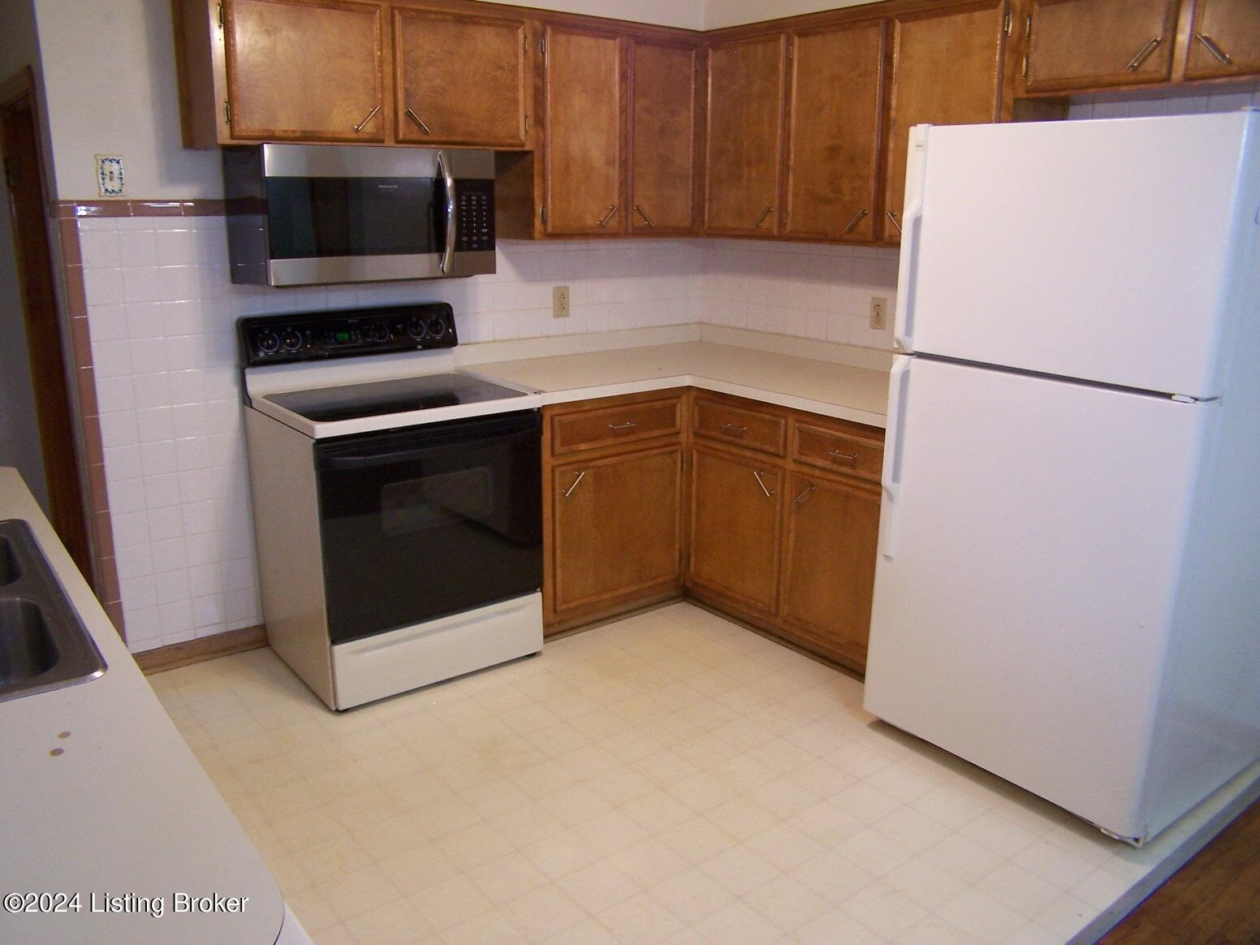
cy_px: 472
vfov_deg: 37.7
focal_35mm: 38
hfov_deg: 49.0
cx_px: 630
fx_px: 1383
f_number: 2.8
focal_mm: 6.3
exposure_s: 1/20
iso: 140
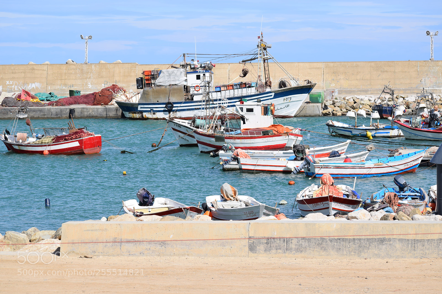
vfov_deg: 11.4
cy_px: 147
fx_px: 1473
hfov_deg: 17.1
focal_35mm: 120
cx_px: 221
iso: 200
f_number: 8
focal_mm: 80
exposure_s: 1/1000
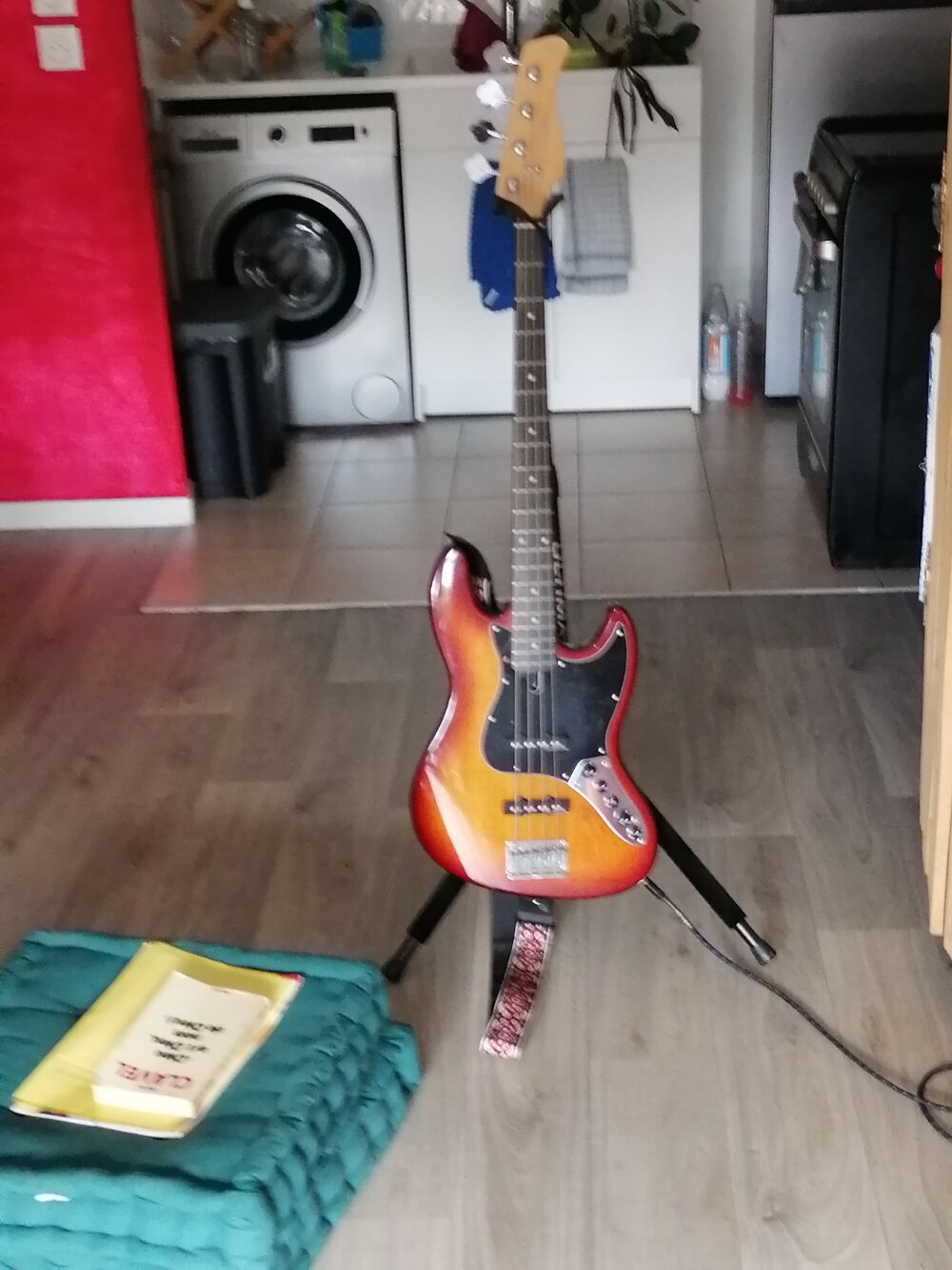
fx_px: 1870
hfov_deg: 28.6
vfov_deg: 37.5
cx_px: 476
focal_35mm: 51
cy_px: 635
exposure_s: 1/33.3
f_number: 1.8
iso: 320
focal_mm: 5.3
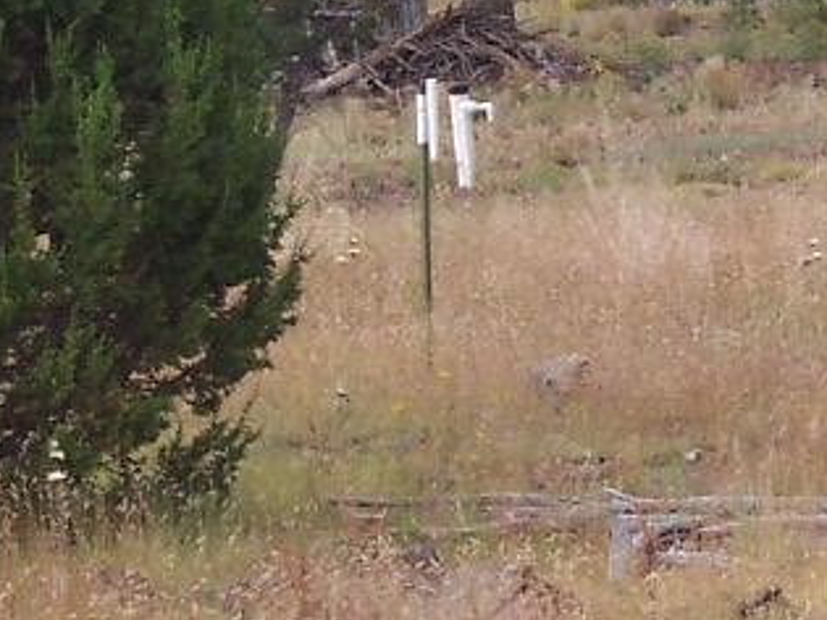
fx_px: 8908
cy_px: -89
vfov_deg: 4.0
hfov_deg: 5.3
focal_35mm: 373
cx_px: 1000
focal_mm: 15.2
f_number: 4.8
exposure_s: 1/125
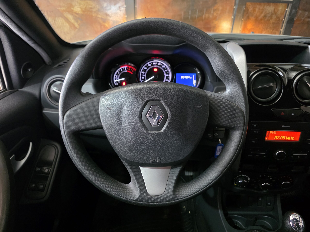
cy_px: 116
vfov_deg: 58.9
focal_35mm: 23
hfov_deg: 73.9
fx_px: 206
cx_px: 155
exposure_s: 1/50
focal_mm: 6.3
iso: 1600
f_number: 1.7
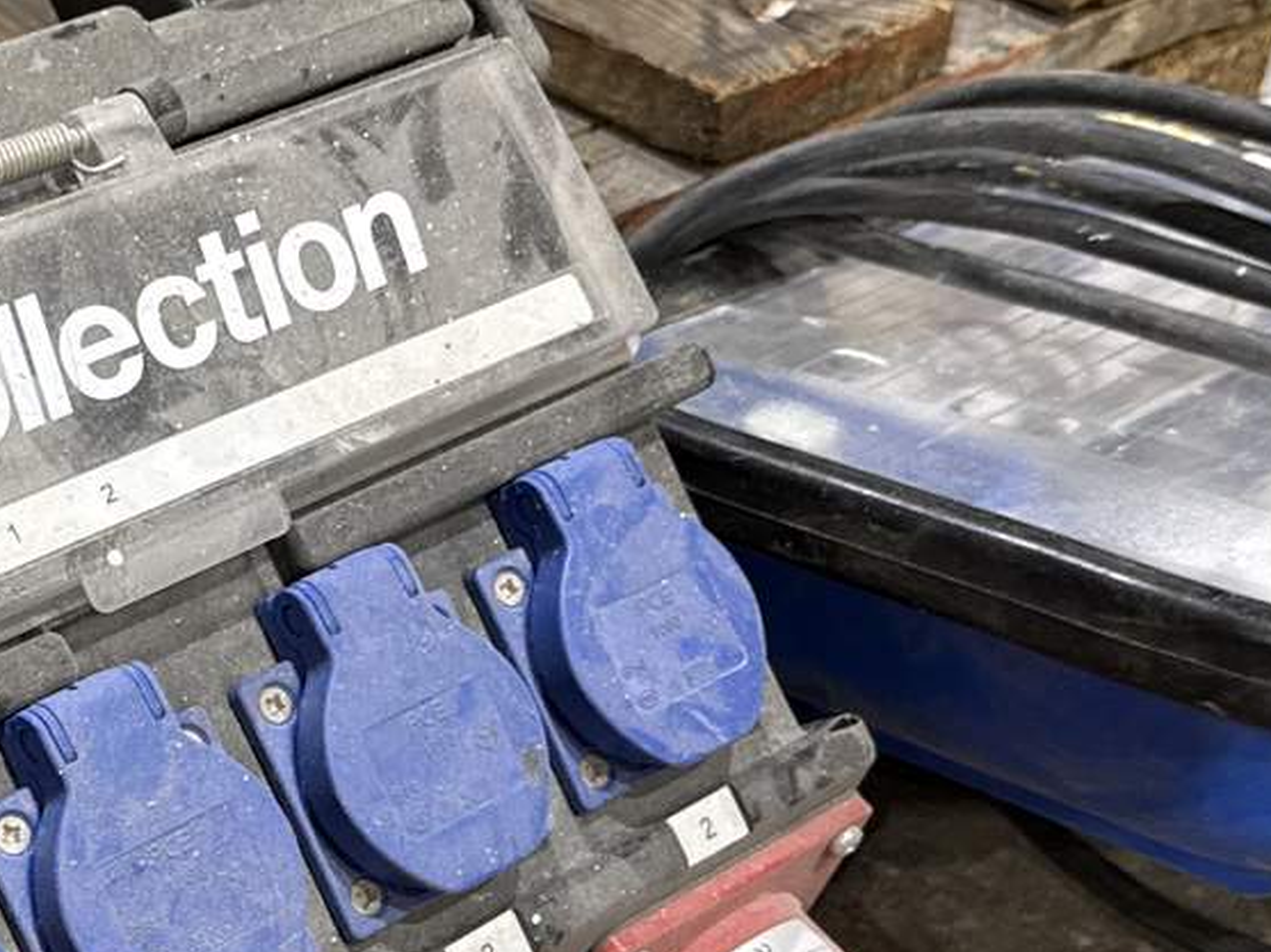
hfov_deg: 27.2
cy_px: 708
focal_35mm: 69
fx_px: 2532
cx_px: 132
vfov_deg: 21.1
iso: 200
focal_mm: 6.76
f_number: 1.78
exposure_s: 1/69
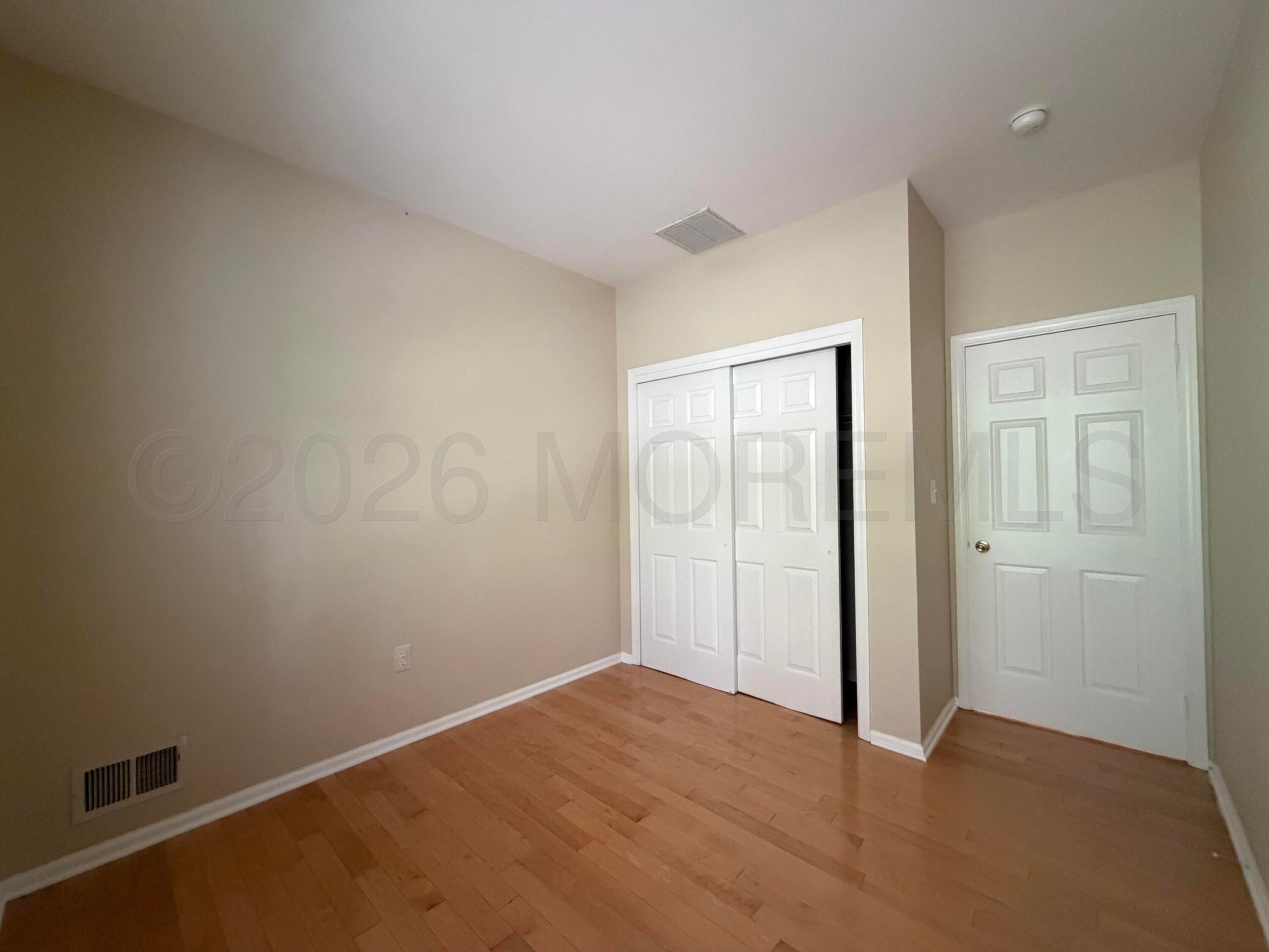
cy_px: 476
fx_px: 513
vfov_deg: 85.7
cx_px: 634
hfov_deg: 102.1
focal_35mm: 14
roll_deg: +0.9
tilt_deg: +1.3
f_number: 2.2
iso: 640
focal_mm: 2.22
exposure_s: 1/60
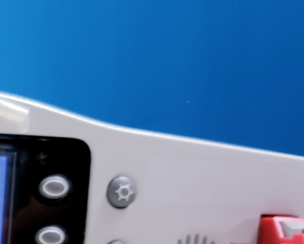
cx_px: -100
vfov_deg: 17.3
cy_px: 353
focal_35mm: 81
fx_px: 729
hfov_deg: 21.2
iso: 50
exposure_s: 1/115
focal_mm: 4.3
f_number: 1.5
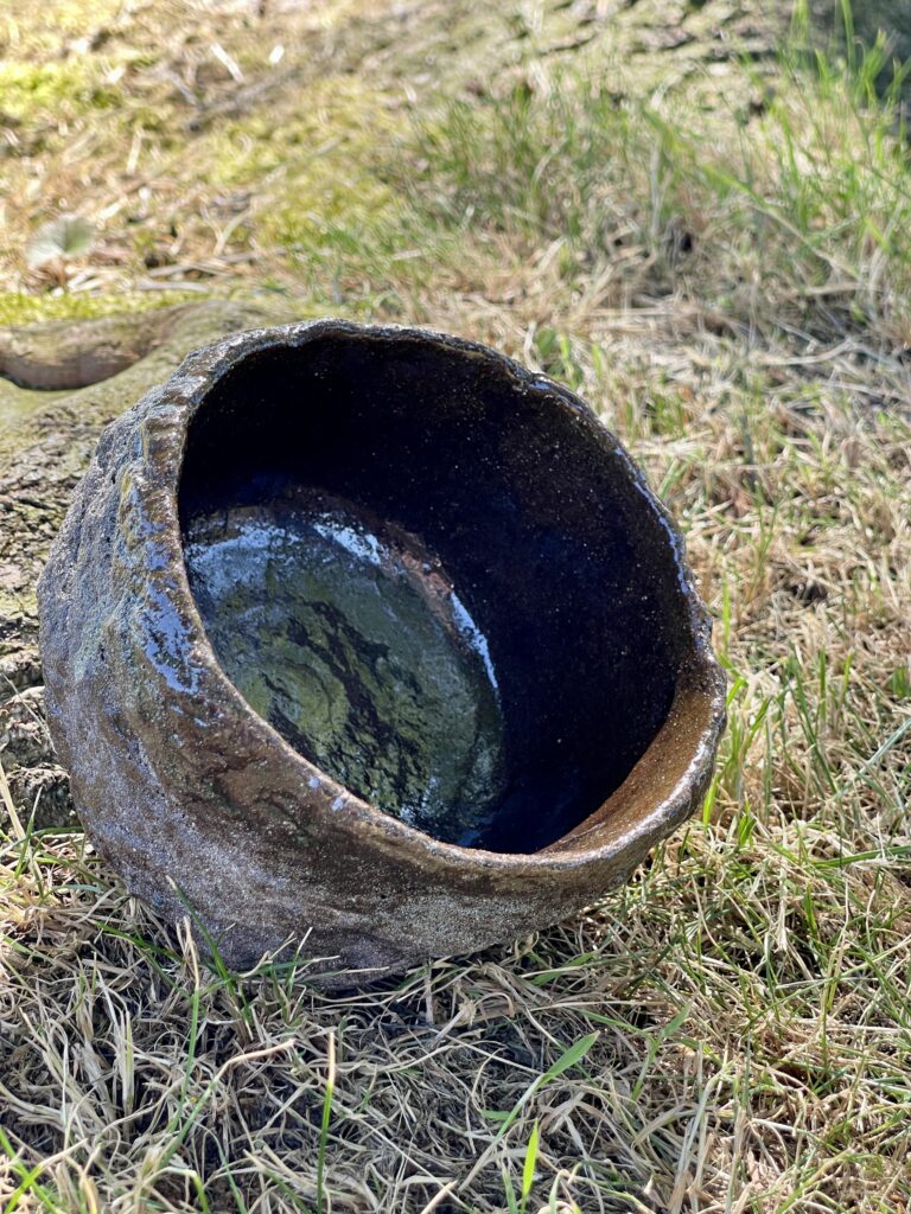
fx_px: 2246
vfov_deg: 30.3
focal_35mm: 64
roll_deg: -0.1
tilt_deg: -23.5
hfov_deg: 22.9
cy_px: 607
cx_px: 456
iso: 32
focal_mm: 7.5
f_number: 2.2
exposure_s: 1/99
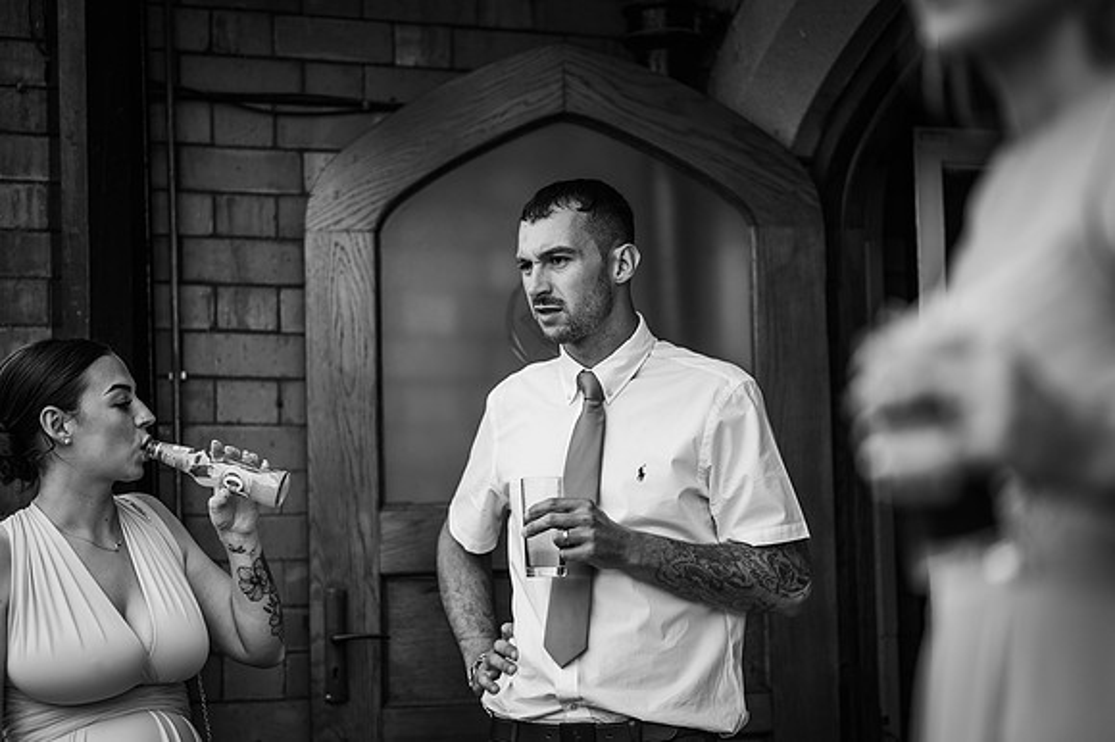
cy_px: 371
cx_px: 558
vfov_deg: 16.1
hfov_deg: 23.9
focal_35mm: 85
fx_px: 2631
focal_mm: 85
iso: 110
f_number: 1.8
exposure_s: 1/200
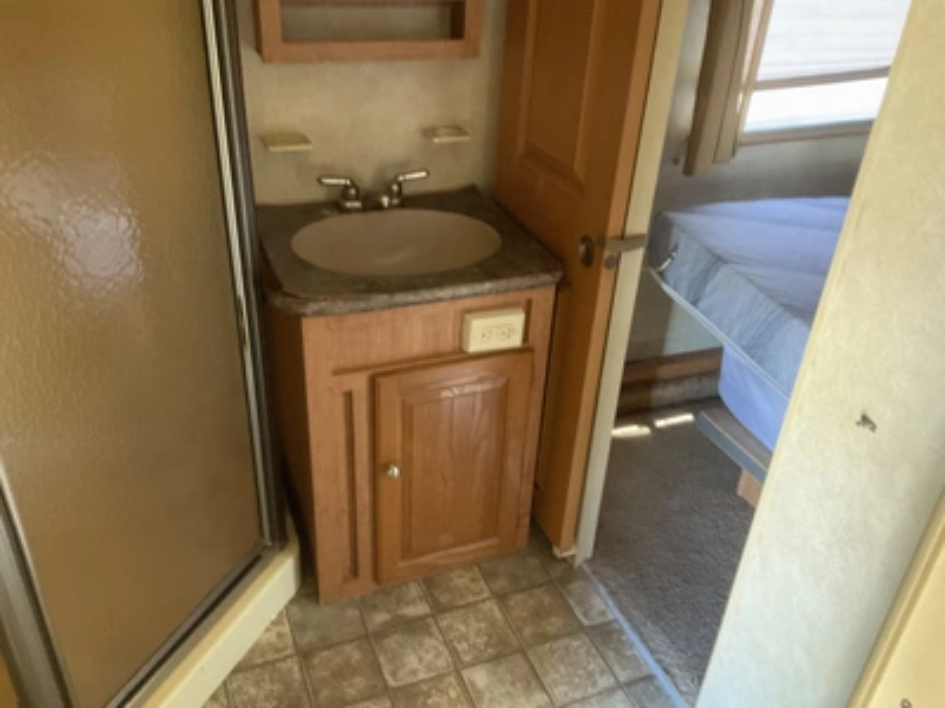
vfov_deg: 48.2
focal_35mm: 29
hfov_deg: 61.7
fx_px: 792
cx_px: 472
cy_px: 354
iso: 320
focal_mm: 3
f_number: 1.8
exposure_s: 1/40
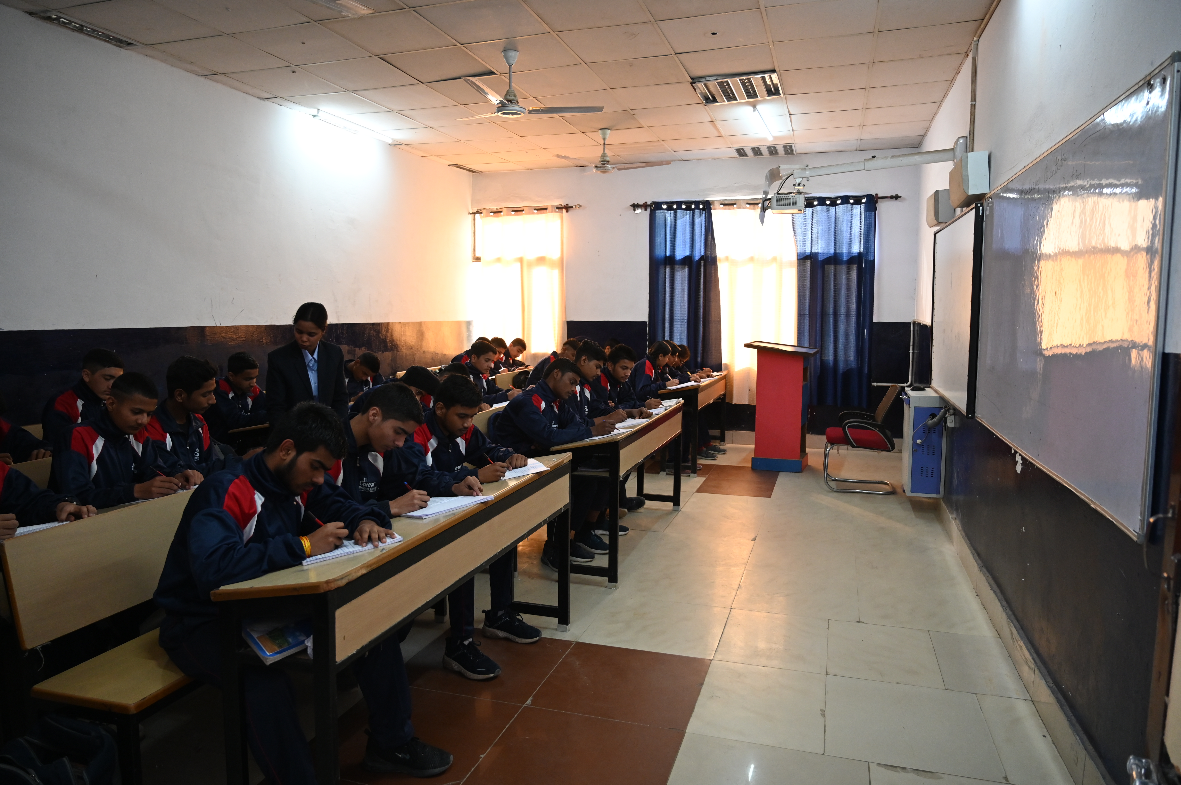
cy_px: 392
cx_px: 590
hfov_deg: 73.8
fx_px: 787
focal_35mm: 24
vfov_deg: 53.1
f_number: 4
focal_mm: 24
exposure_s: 1/125
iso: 1800
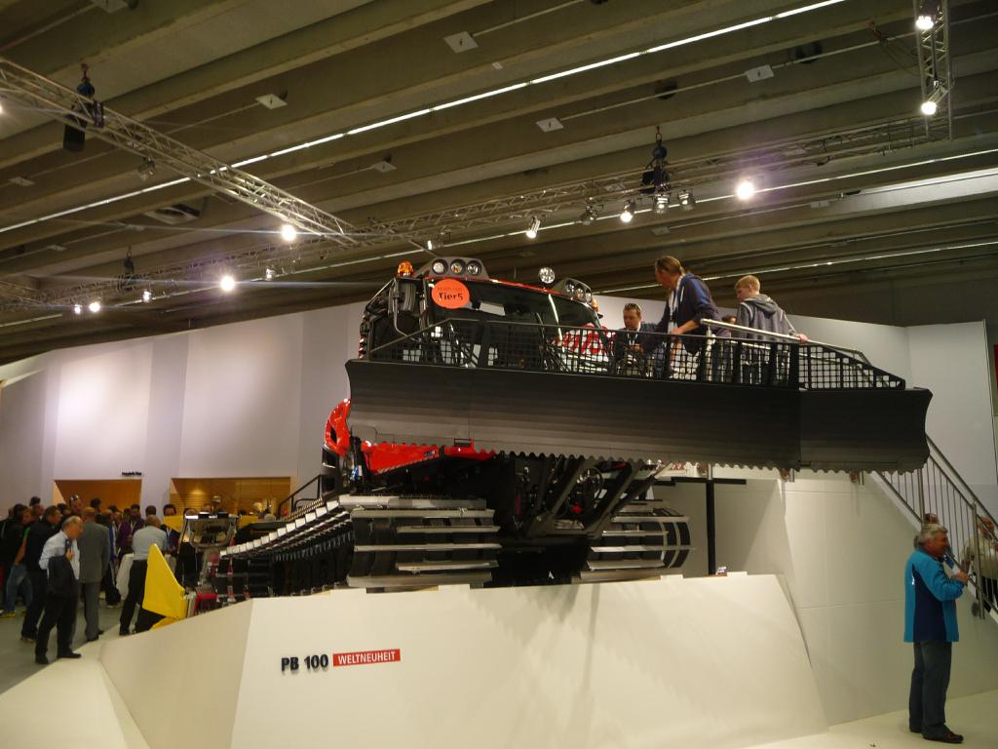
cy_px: 374
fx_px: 807
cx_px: 499
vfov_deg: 49.7
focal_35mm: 28
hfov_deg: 63.4
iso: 100
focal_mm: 4.7
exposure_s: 1/30
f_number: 3.3
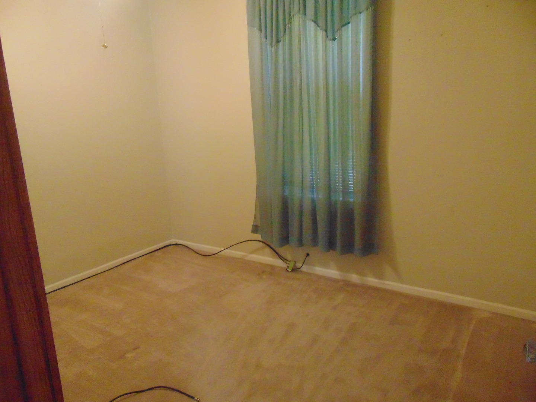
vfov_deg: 54.9
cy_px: 201
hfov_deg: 69.4
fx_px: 387
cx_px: 268
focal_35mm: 25
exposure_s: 1/50
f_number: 3
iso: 800
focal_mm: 4.5
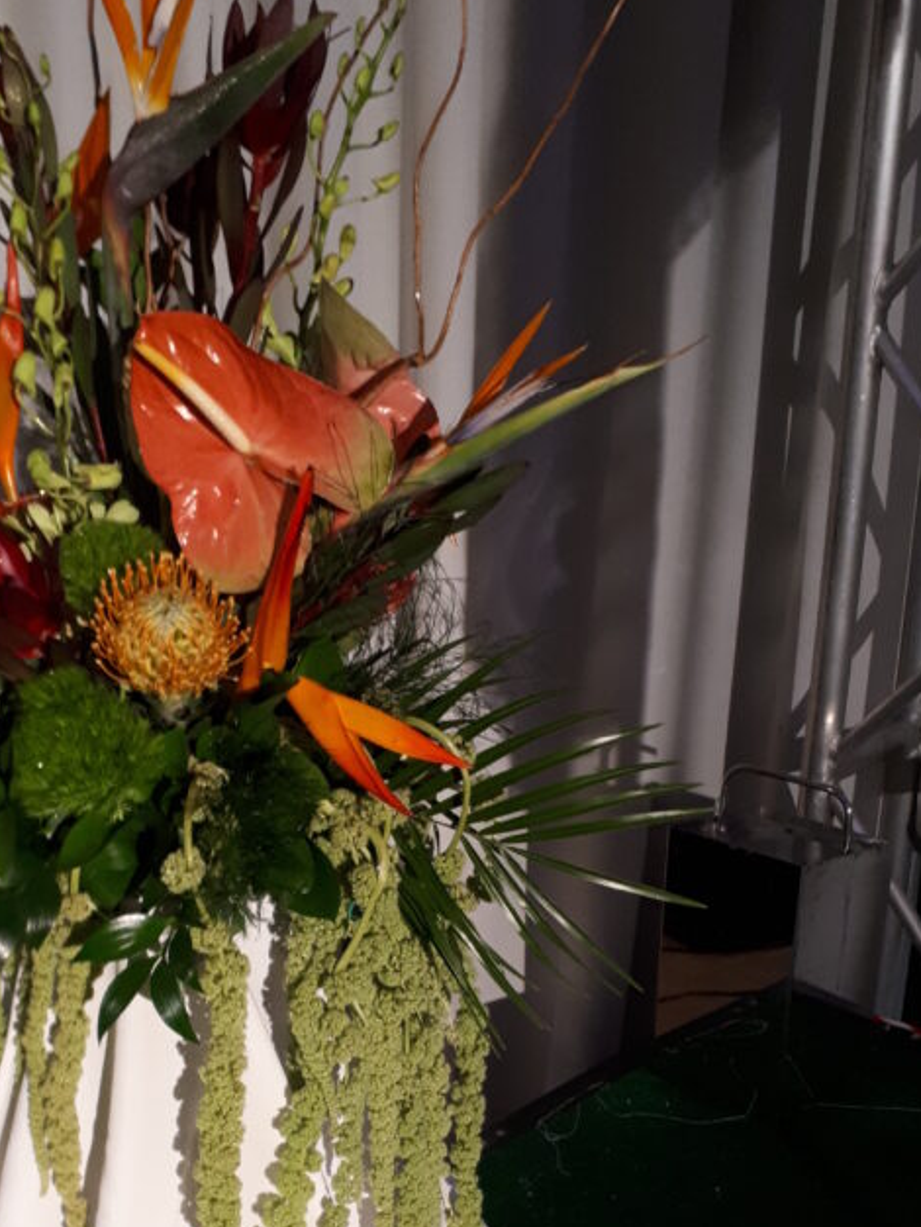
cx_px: 353
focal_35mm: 46
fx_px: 1631
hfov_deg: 31.4
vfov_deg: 39.6
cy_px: 983
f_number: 1.9
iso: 200
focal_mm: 3.6
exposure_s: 1/33
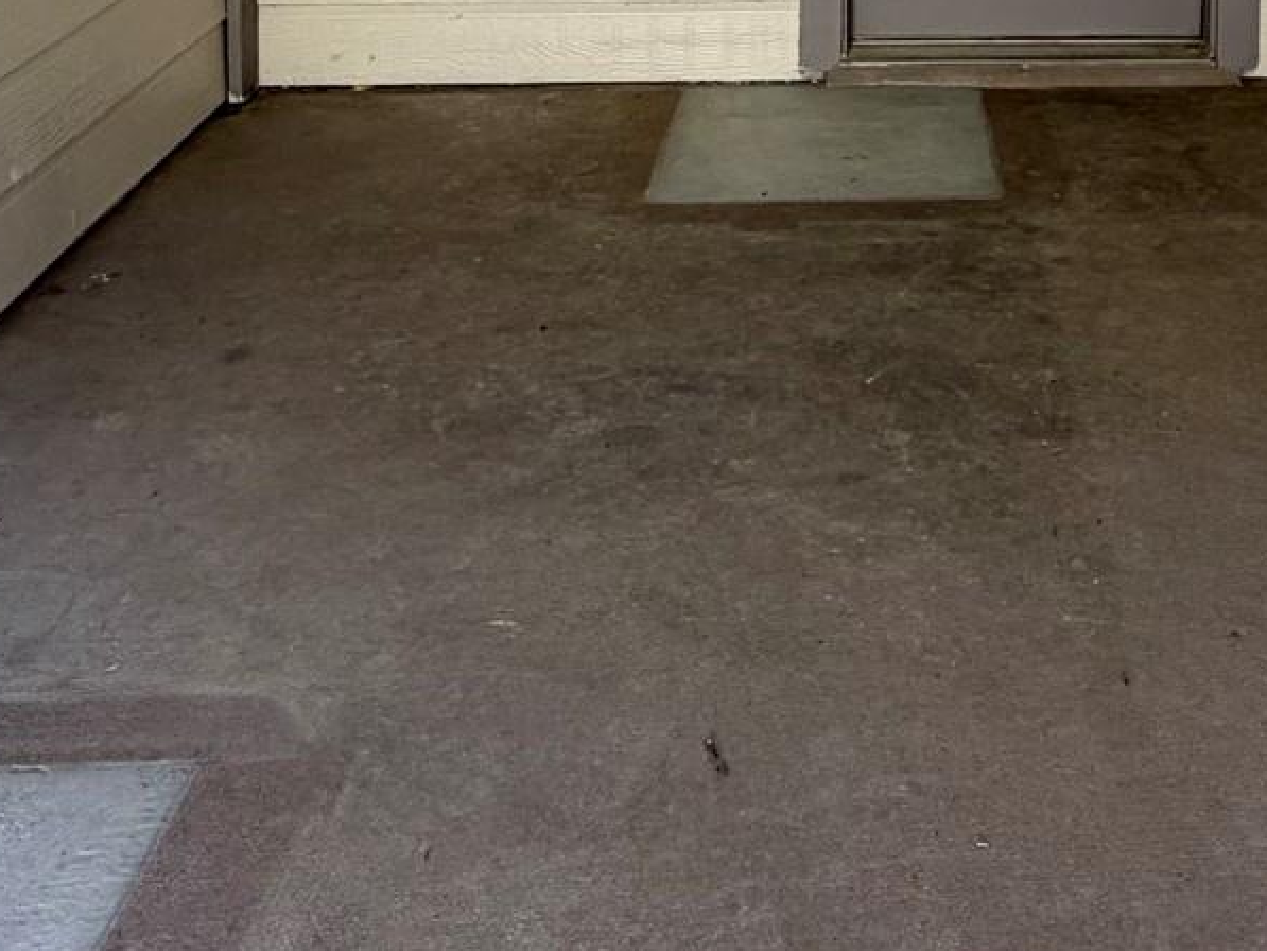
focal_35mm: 48
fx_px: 1757
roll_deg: -0.5
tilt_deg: -4.2
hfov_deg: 38.6
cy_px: -350
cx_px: 955
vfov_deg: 25.2
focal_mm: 2.22
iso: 160
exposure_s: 1/121
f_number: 2.2
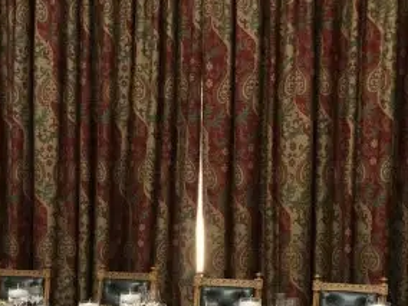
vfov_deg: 22.3
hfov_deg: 30.4
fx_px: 743
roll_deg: +0.2
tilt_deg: -7.5
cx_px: 121
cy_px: 310
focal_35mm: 63
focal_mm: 4
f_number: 1.8
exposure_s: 1/5
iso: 100
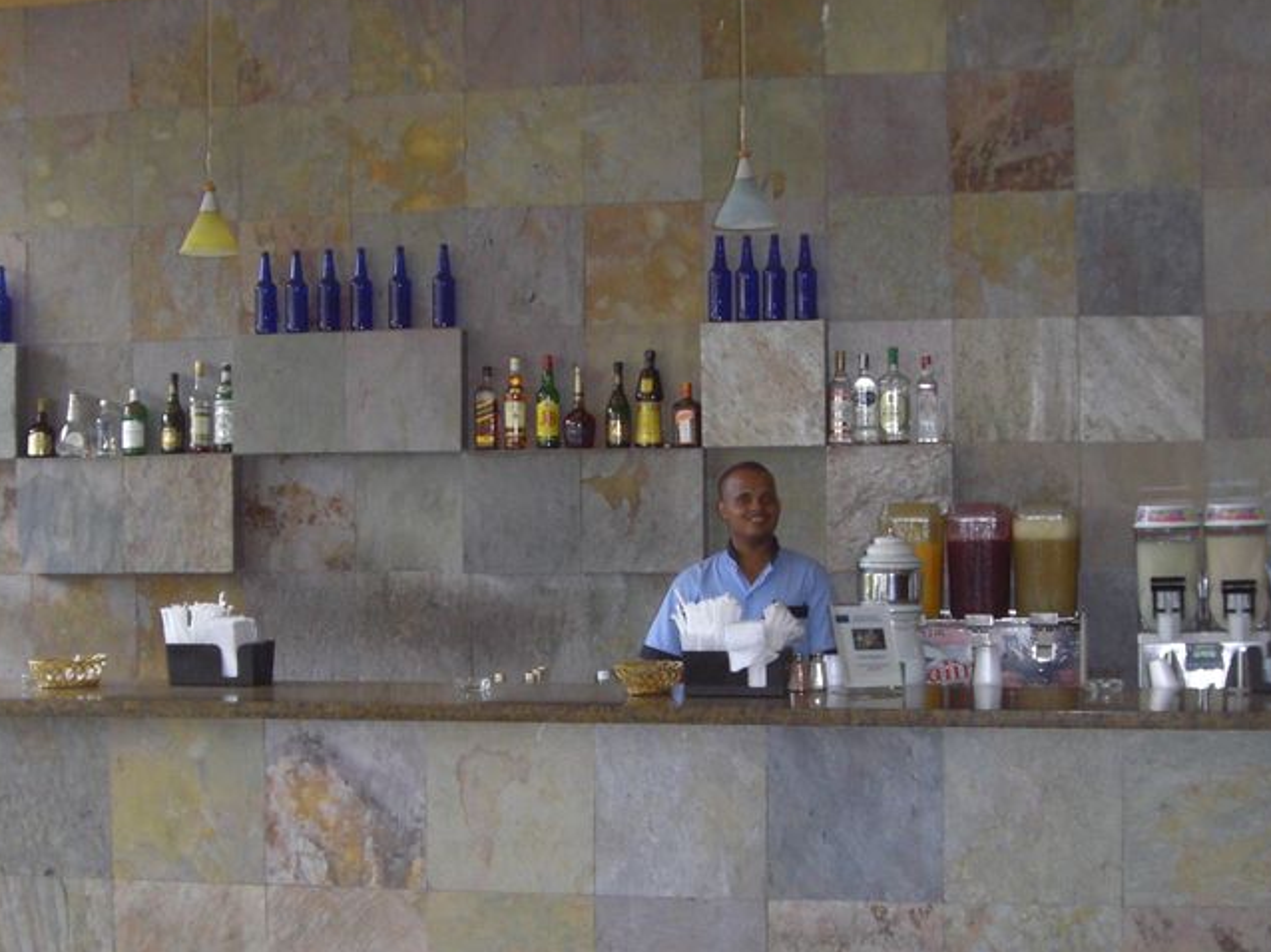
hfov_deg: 31.7
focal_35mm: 61
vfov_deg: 24.0
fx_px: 2239
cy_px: 542
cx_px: 659
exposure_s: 1/60
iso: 200
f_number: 2.7
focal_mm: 6.2
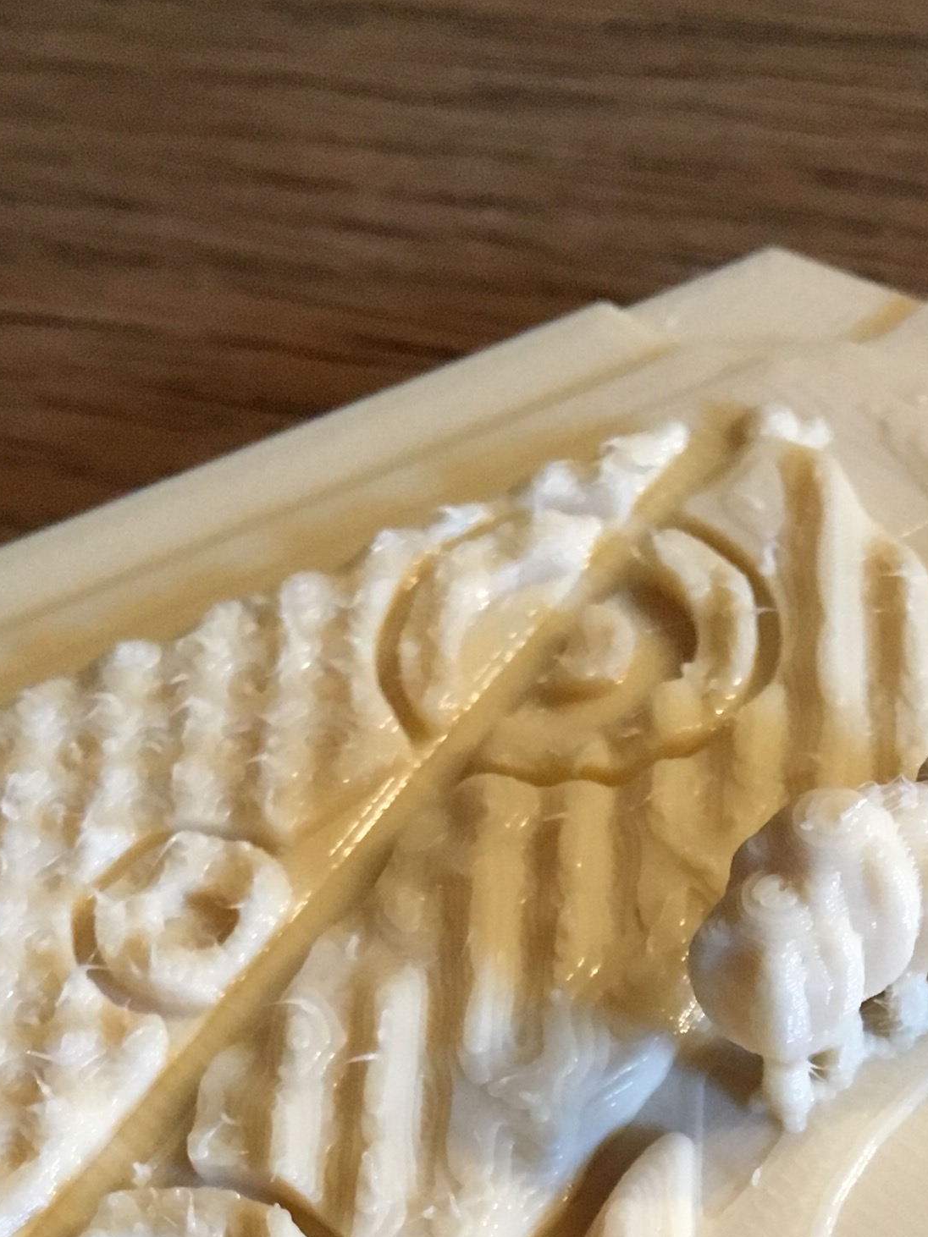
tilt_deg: -61.4
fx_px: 2860
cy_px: 1498
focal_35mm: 80
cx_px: 782
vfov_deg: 22.4
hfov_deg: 18.2
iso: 250
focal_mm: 4.15
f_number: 2.2
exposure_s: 1/33
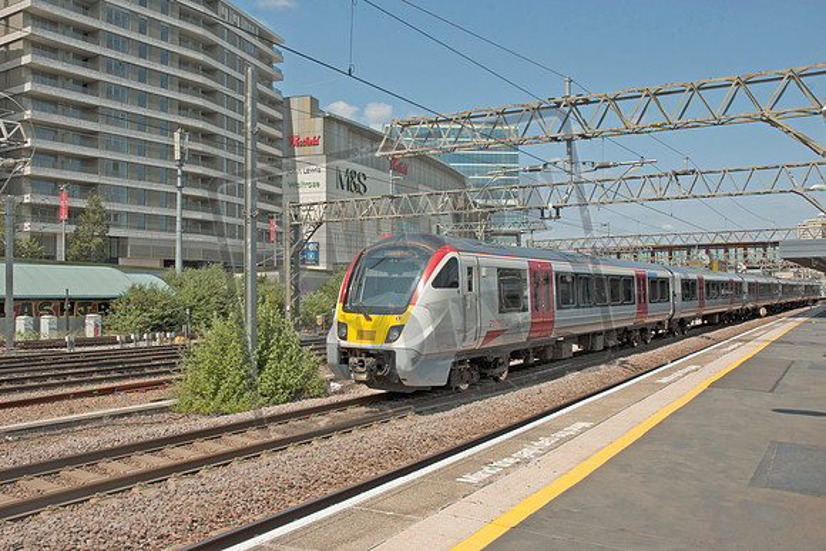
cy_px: 276
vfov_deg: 40.0
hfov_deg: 57.2
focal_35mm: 33
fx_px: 757
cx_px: 413
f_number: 9
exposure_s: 1/320
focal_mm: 22
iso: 200
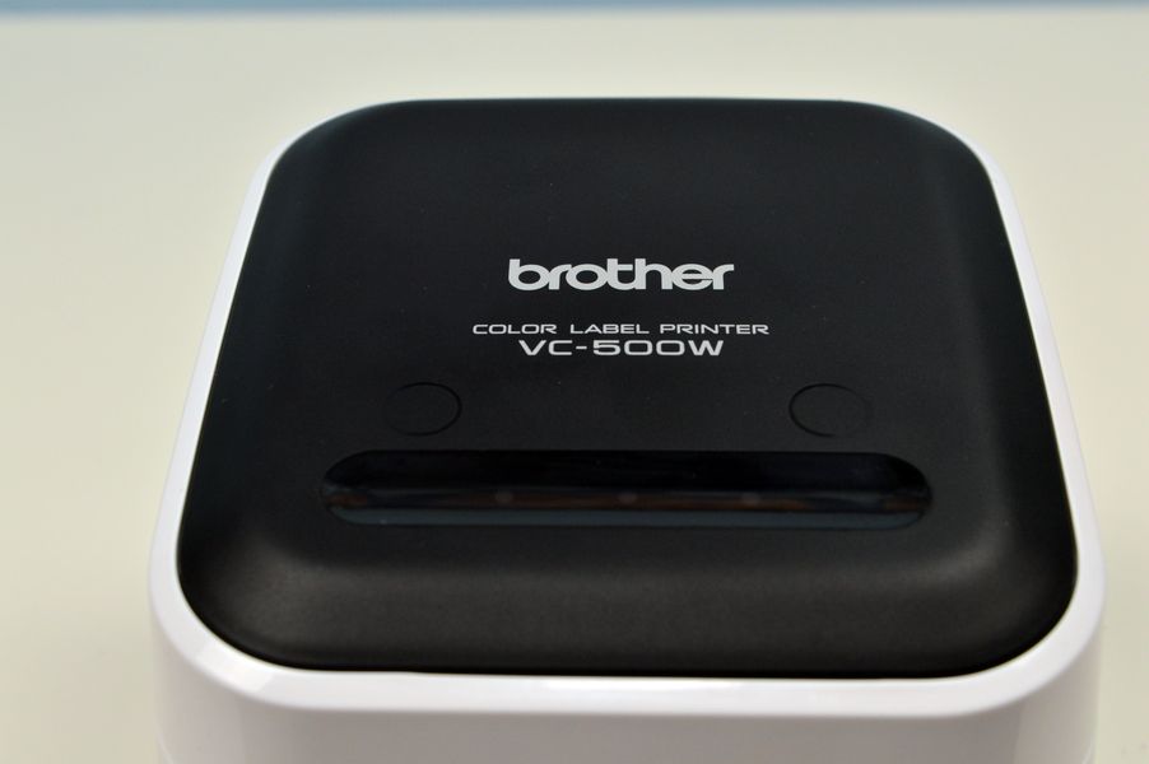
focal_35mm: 60
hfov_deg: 33.4
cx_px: 574
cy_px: 382
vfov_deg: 22.6
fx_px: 1914
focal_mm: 40
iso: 800
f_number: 10
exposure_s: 1/25
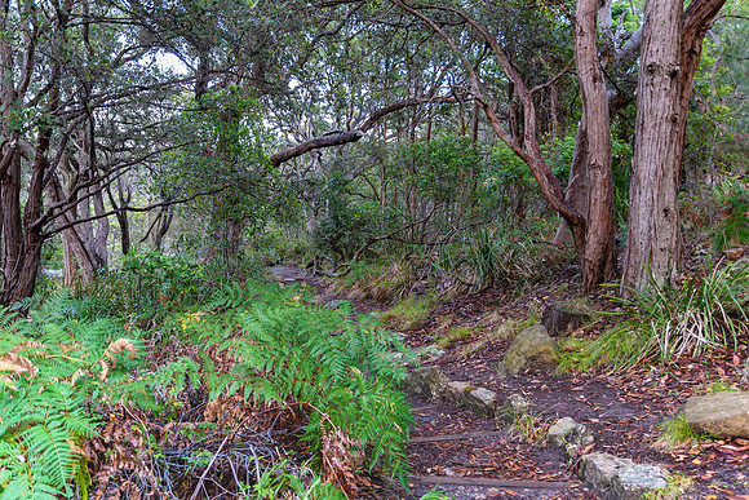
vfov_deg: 43.6
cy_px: 250
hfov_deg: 61.9
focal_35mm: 30
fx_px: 624
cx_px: 374
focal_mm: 20
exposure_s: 1/5
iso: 400
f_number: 3.5
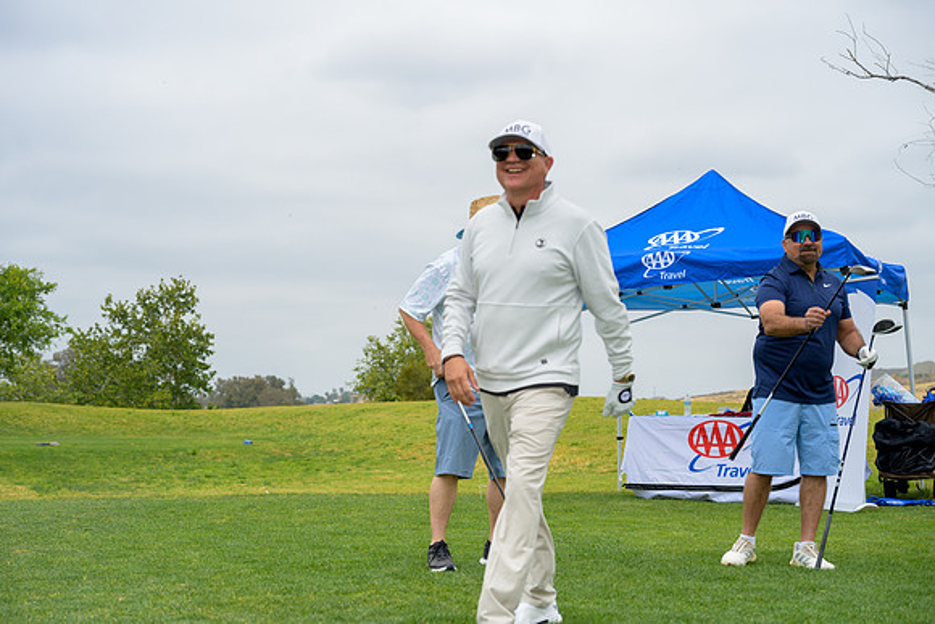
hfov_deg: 35.6
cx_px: 468
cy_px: 312
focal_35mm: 56
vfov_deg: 24.2
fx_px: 1455
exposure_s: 1/5000
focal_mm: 56
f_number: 4
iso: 800
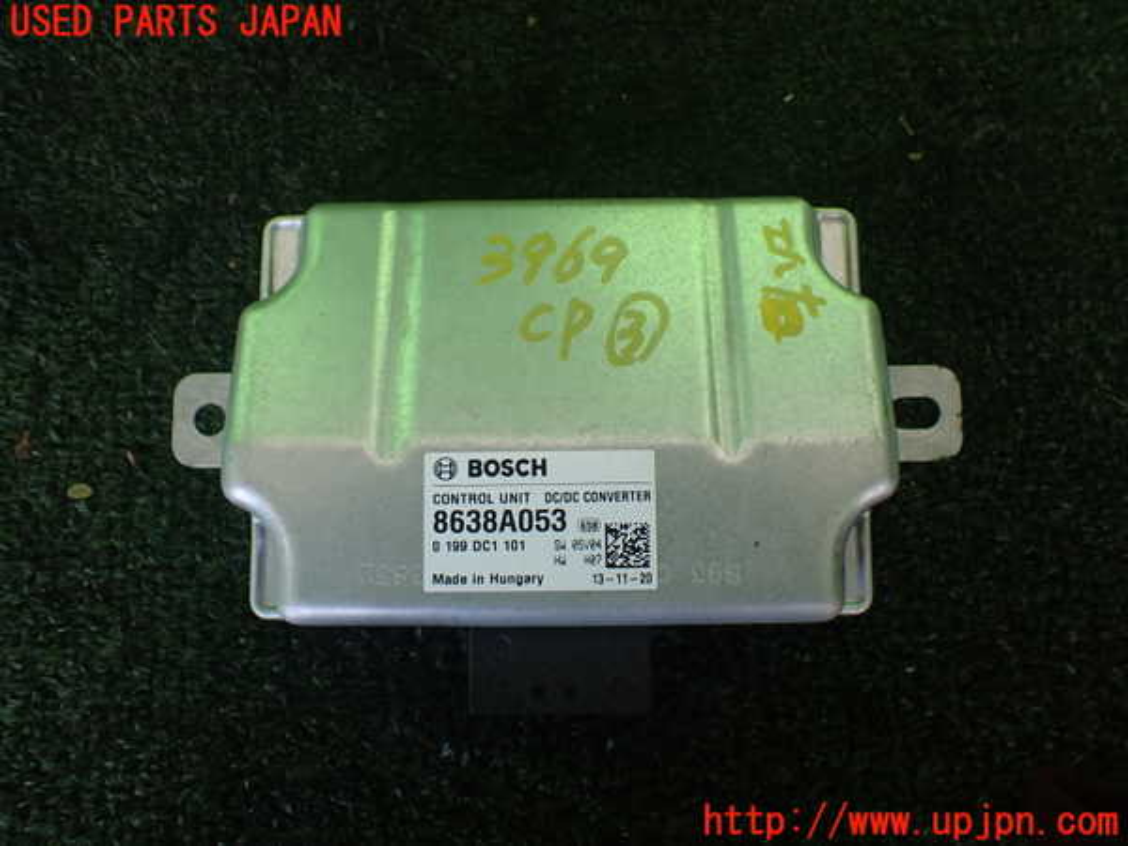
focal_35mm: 30
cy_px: 423
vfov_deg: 46.8
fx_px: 978
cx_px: 564
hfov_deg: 60.0
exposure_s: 1/125
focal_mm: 5.4
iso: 125
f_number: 2.3
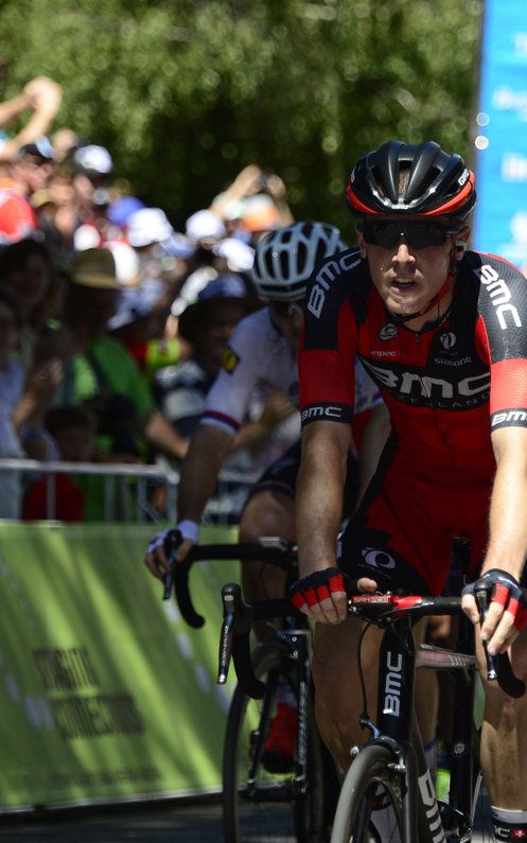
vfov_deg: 6.2
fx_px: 7766
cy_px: 421
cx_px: 458
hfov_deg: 3.9
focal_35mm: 338
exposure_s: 1/1000
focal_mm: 220
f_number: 5.6
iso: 400
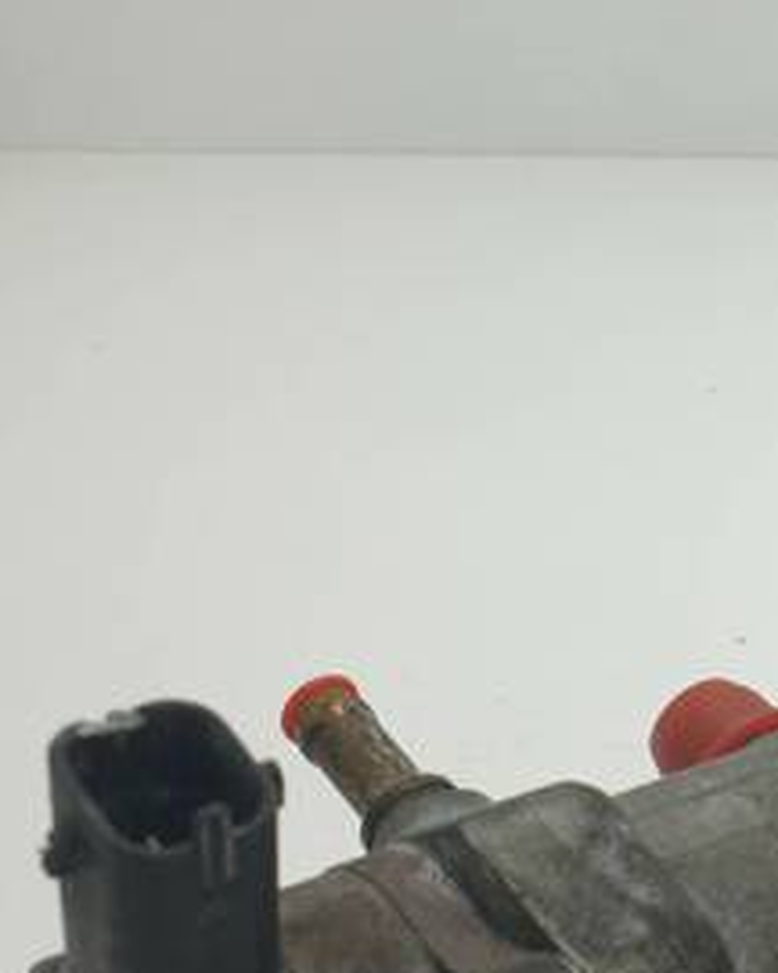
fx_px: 1727
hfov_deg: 22.5
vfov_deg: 31.2
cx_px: 1034
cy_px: 650
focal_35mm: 60
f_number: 2.4
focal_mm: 4.3
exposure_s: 1/322
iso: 50
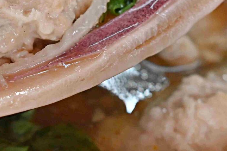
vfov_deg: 5.0
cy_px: 52
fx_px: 1727
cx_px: 54
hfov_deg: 7.5
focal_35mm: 274
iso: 250
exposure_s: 1/200
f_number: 3.2
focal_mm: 50
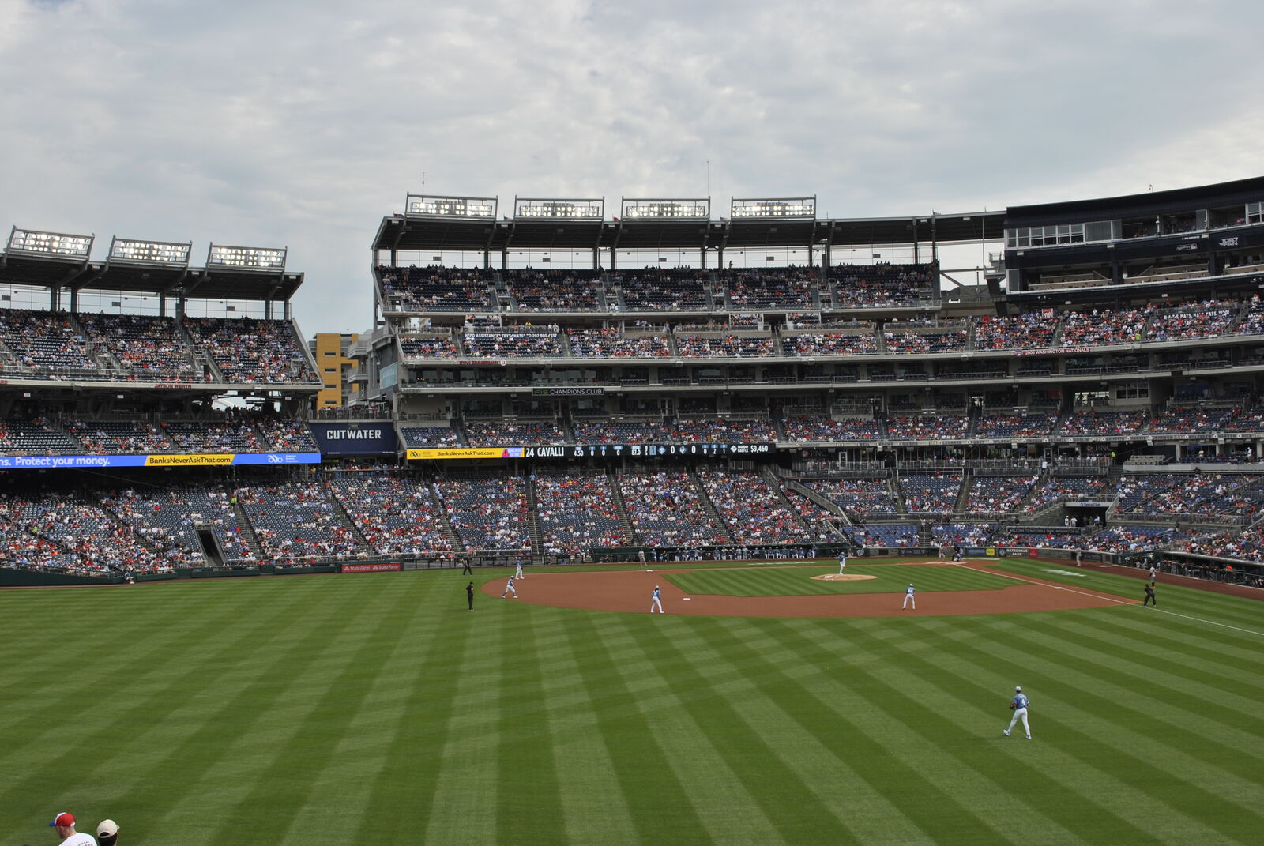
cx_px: 632
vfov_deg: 32.0
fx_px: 1476
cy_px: 423
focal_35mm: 42
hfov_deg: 46.3
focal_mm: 28
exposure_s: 1/200
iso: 100
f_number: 9
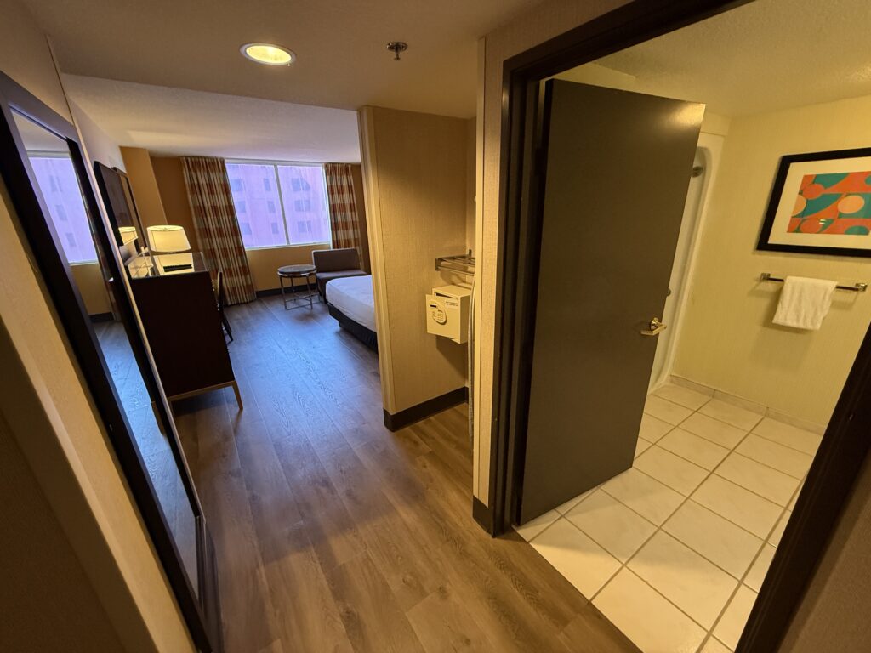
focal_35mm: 14
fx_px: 352
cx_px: 436
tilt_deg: -19.3
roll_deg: +1.7
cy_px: 326
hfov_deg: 102.1
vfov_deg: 85.7
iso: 640
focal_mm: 2.22
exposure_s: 1/120
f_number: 2.2
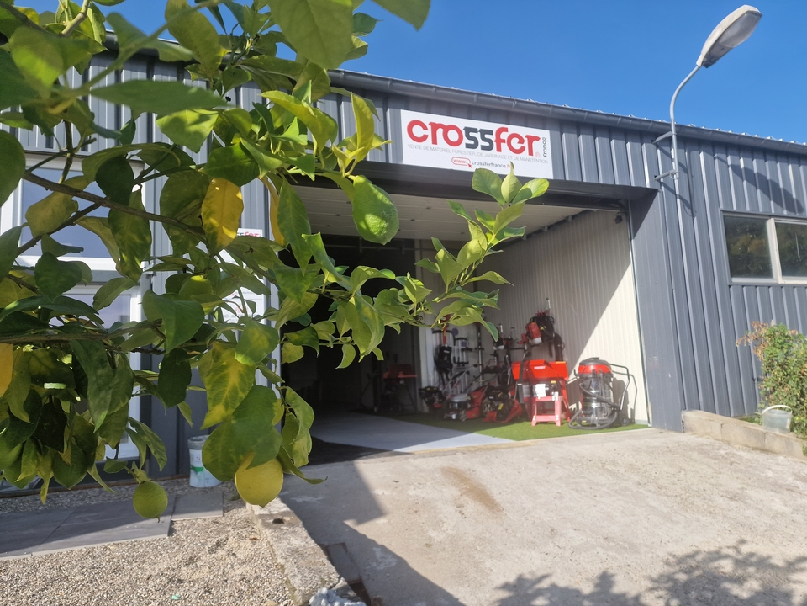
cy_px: 303
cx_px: 404
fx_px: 536
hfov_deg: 73.9
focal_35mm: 23
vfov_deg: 58.9
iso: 50
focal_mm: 6.4
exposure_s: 1/770
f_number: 1.8
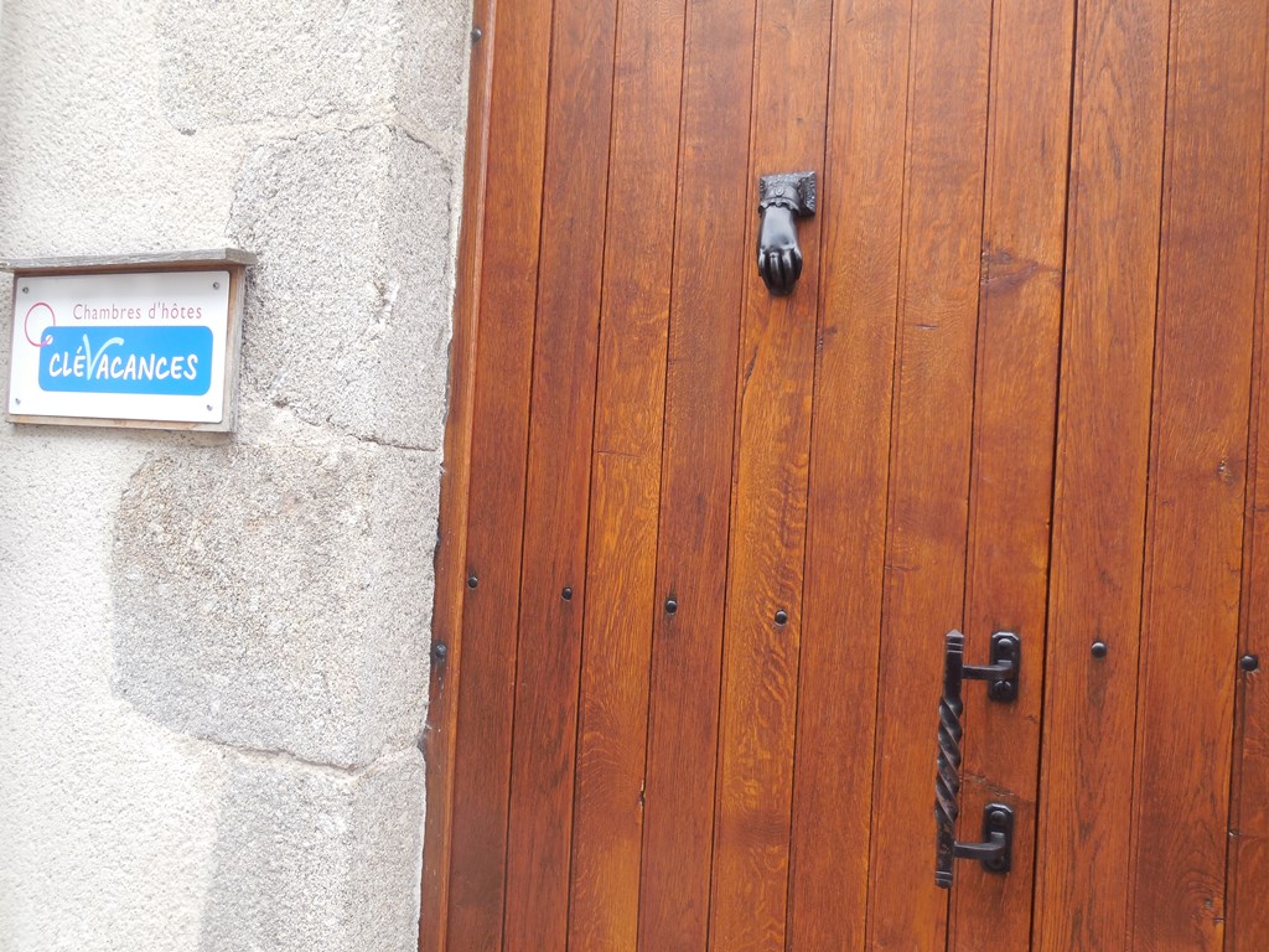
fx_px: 916
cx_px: 634
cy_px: 476
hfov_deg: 69.4
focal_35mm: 25
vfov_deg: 54.9
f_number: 3.1
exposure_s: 1/40
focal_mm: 4.5
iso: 125
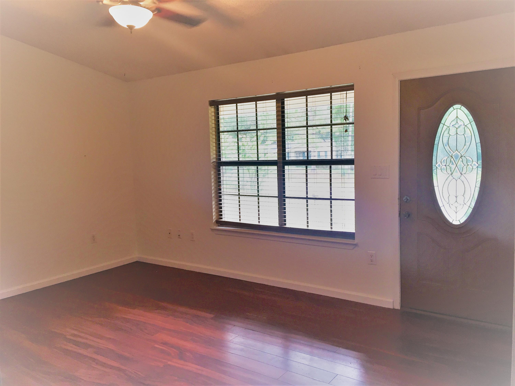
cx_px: 258
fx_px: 431
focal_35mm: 29
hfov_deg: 61.7
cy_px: 193
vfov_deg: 48.2
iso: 64
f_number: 2.2
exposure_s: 1/30
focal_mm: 4.15
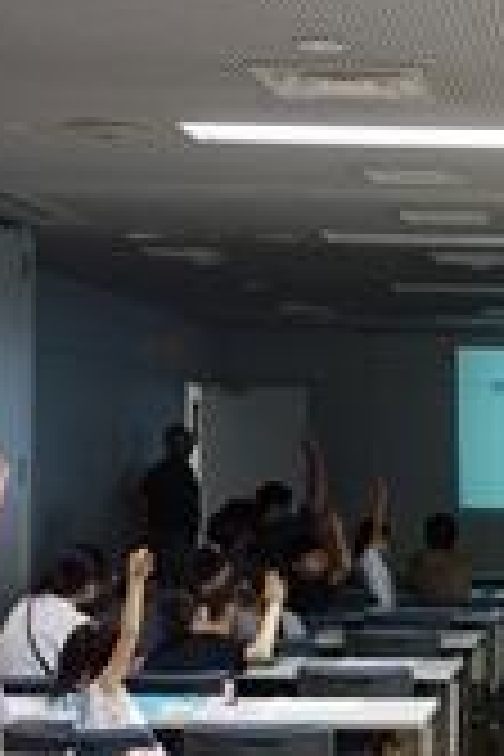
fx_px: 1890
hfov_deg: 14.4
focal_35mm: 90
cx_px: 698
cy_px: 459
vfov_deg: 22.6
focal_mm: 13.4
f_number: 2.8
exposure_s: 1/40
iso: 250
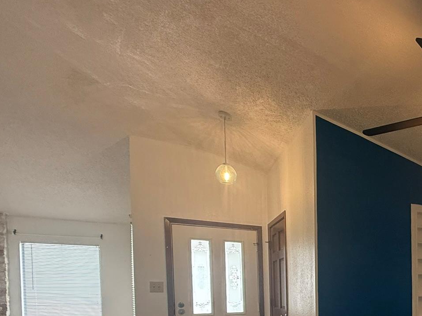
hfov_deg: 48.6
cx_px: 427
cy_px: 307
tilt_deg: -1.9
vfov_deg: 41.5
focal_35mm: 30
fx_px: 366
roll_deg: +1.5
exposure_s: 1/120
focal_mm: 2.22
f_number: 2.2
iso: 320
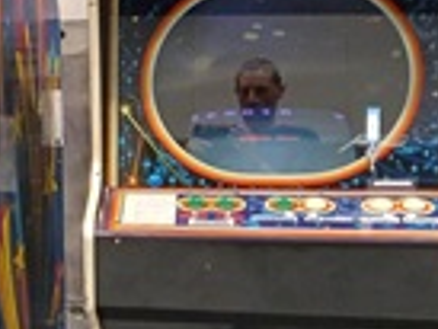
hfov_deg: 20.3
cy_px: 204
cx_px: -189
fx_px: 1076
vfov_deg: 17.4
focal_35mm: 85
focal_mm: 3.98
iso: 320
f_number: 1.8
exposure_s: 1/30
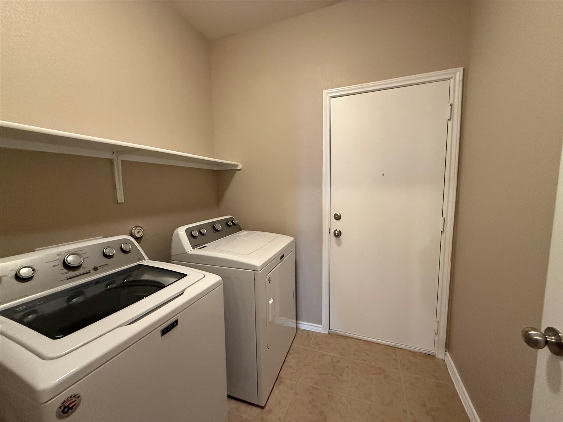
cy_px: 211
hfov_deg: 102.1
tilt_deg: -5.2
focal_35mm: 14
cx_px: 282
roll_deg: +0.9
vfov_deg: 85.7
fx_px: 228
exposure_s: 1/60
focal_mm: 2.22
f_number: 2.2
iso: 640
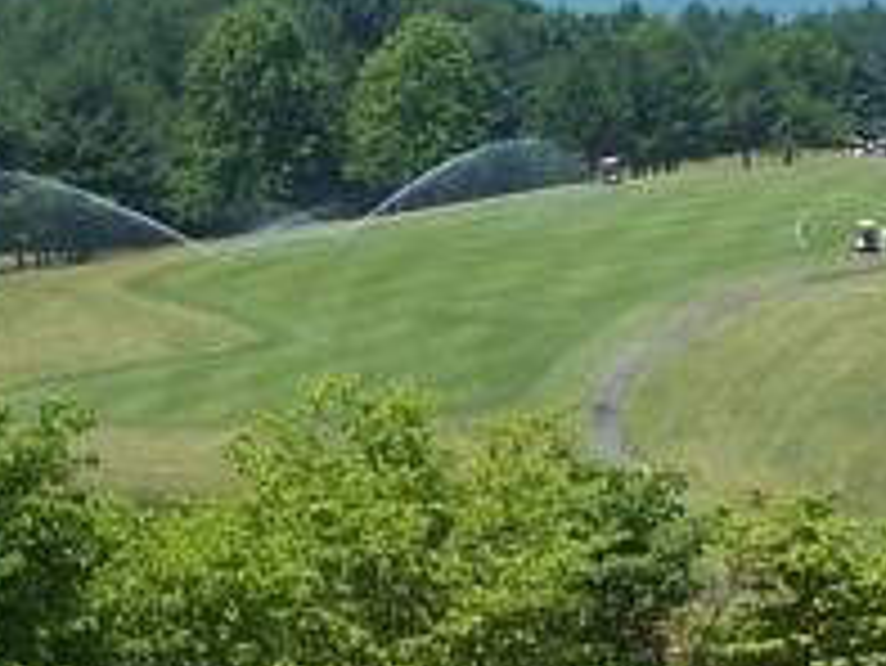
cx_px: 184
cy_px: 158
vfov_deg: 5.3
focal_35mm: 279
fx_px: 7145
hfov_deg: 7.1
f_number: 3.2
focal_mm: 9.1
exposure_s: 1/640
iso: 64
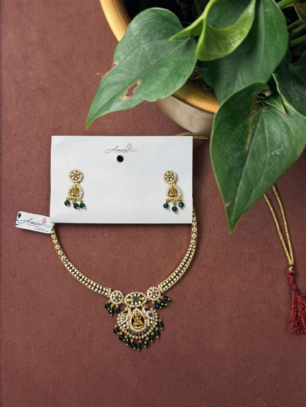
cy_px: 204
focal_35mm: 48
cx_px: 153
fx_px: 566
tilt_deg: -80.7
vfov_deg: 39.7
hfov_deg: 30.3
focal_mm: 6.76
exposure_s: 1/296
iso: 64
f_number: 1.78
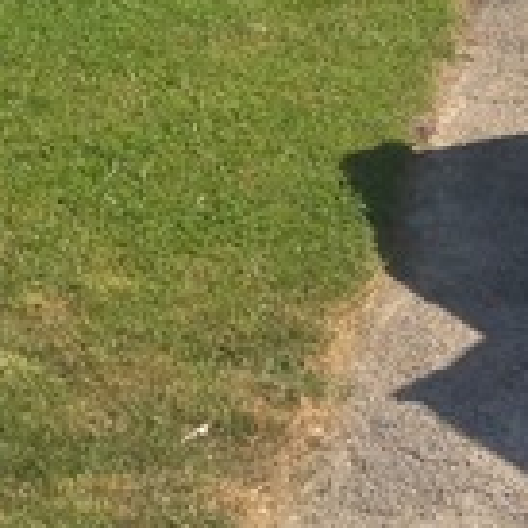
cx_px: 8
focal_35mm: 145
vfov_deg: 11.6
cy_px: -212
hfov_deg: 11.9
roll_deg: +1.1
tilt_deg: -8.6
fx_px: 2502
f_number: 2.4
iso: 50
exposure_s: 1/876
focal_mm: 4.28
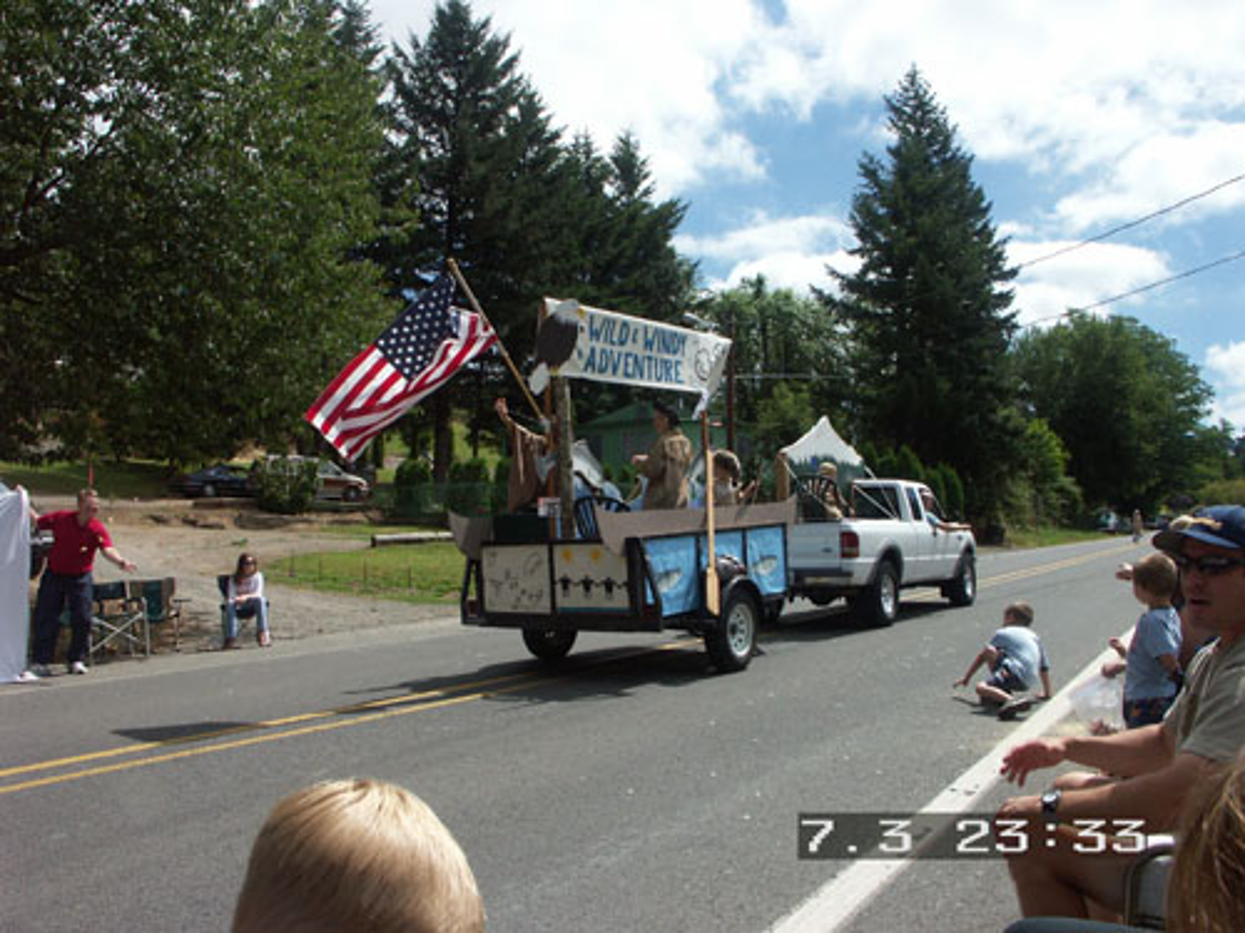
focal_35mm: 28
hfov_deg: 63.4
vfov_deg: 49.7
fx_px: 1007
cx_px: 622
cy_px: 466
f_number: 8
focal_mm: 7.21
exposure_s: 1/640
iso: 100
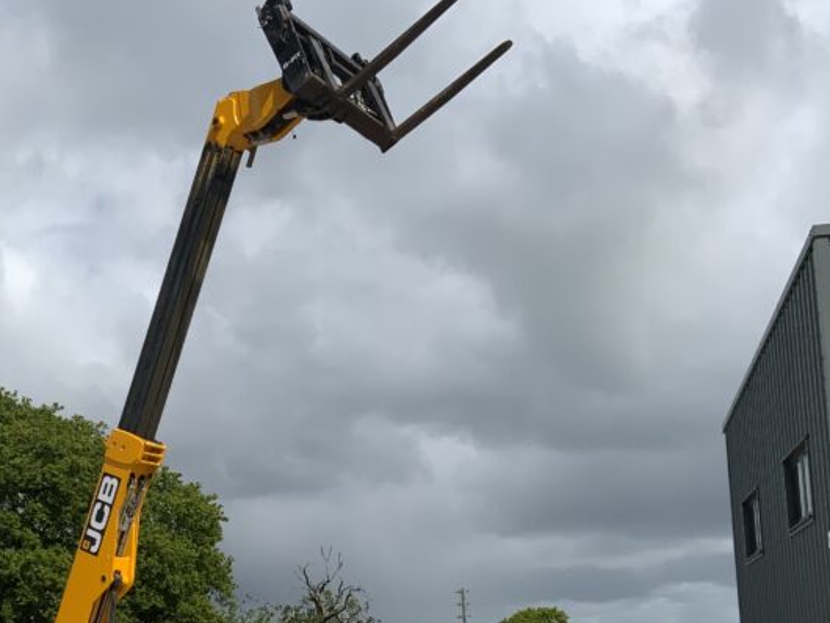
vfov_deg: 25.6
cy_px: 515
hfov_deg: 34.2
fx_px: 1343
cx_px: 324
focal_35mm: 56
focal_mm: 3
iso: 20
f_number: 1.8
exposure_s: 1/4065
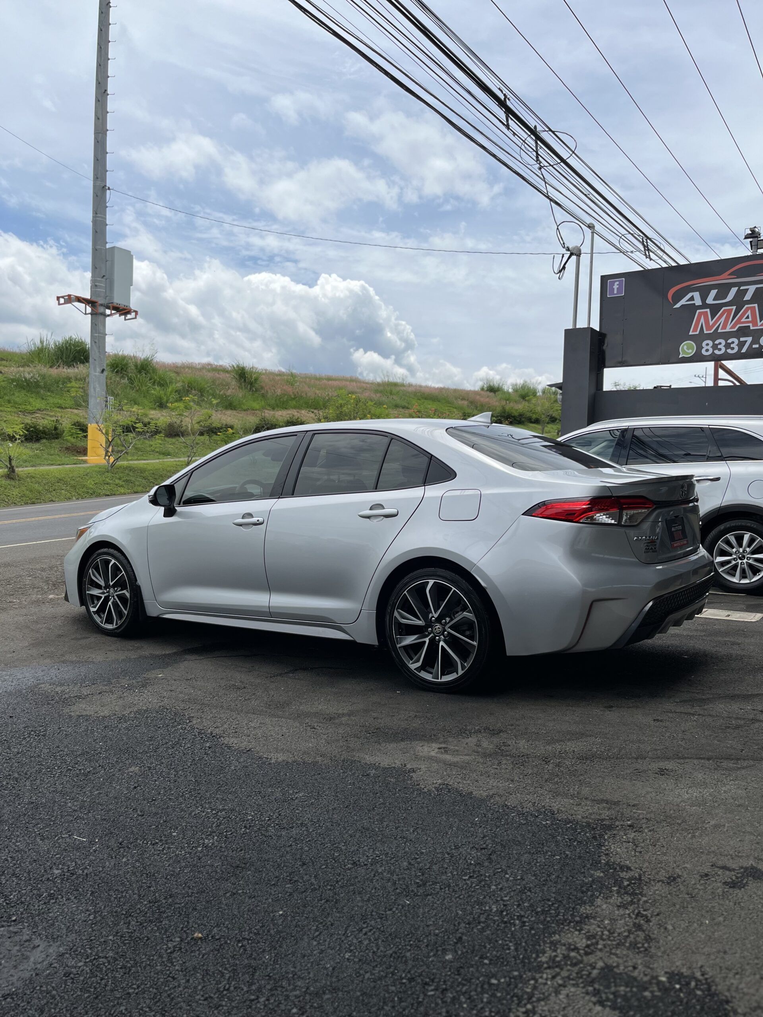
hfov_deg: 53.1
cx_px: 382
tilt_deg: -2.3
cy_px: 508
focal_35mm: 26
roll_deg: -1.5
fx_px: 764
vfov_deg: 67.3
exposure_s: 1/5076
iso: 50
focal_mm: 5.1
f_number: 1.6
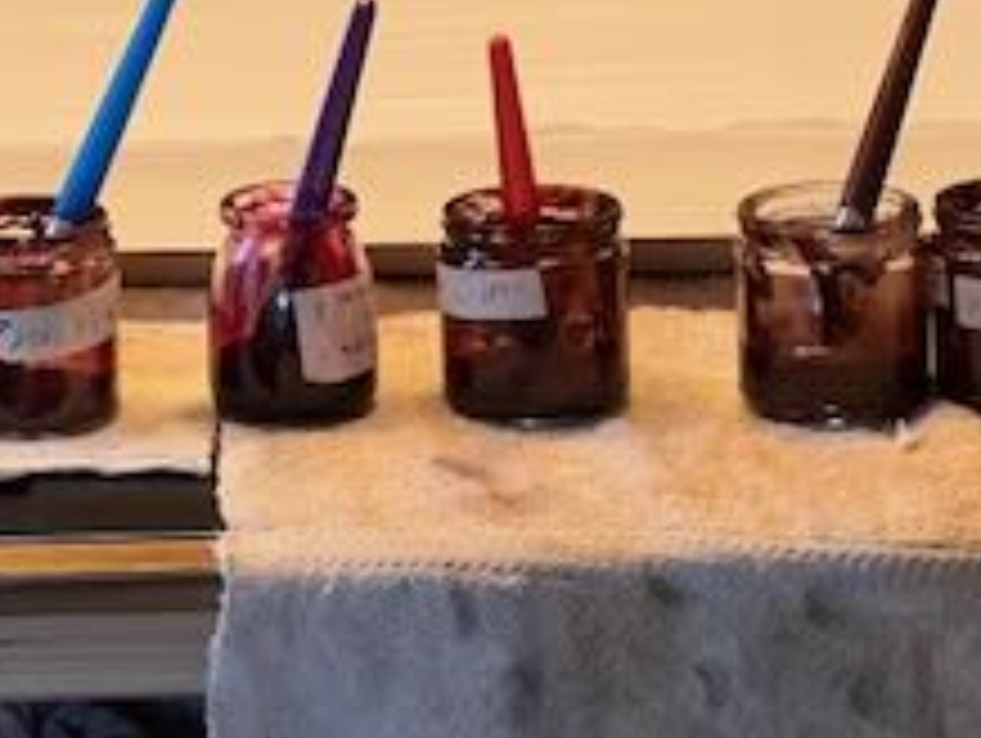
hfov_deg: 8.7
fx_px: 6412
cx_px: -18
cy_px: -194
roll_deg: +1.8
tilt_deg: -12.1
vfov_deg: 6.5
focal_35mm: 226
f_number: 2.8
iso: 200
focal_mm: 9
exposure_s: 1/60
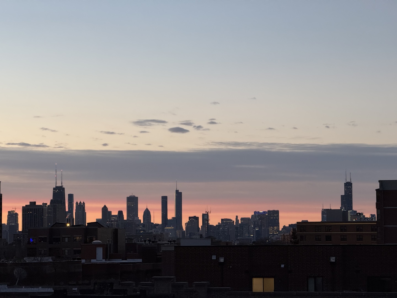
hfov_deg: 16.4
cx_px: 198
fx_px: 1376
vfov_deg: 12.3
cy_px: 149
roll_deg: +0.5
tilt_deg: +3.9
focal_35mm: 120
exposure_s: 1/60
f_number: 2.8
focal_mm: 15.66
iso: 250
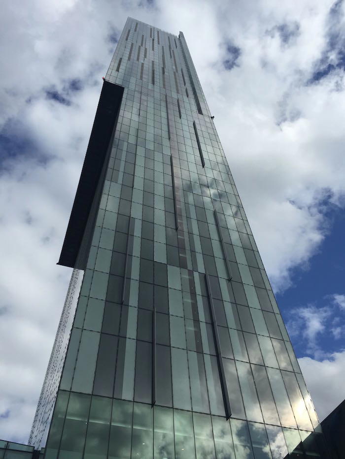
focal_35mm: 29
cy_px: 230
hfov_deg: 48.2
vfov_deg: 61.7
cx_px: 172
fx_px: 385
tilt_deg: +55.5
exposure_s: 1/2475
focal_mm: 4.15
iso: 32
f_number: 2.2
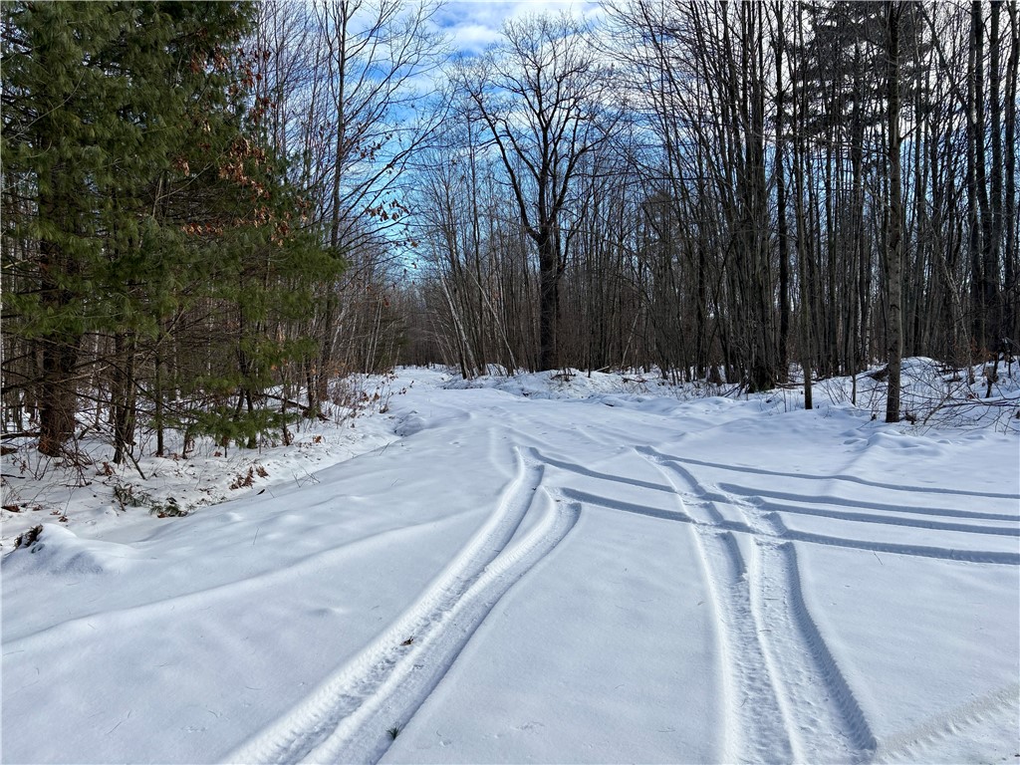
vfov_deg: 53.1
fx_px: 766
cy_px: 382
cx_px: 510
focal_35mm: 26
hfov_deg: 67.3
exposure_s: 1/2538
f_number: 1.6
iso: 50
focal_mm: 5.96
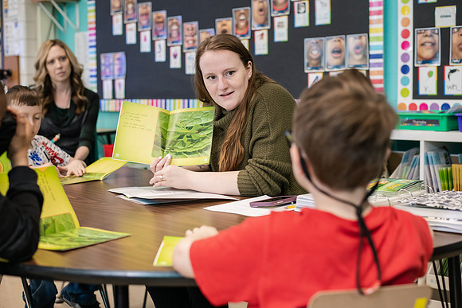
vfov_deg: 27.0
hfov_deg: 39.6
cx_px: 231
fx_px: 642
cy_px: 154
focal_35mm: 50
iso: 1600
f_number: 2.8
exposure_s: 1/200
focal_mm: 50
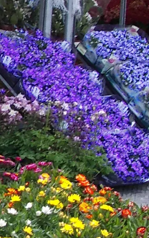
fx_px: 943
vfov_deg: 14.4
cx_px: -203
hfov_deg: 8.3
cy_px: 53
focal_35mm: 145
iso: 80
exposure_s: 1/80
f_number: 4.3
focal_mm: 5.8
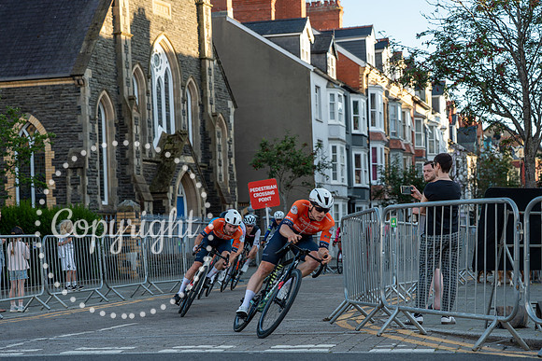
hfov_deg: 22.8
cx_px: 270
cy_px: 223
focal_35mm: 89
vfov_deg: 15.3
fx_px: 1347
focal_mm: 70
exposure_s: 1/800
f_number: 3.5
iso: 400
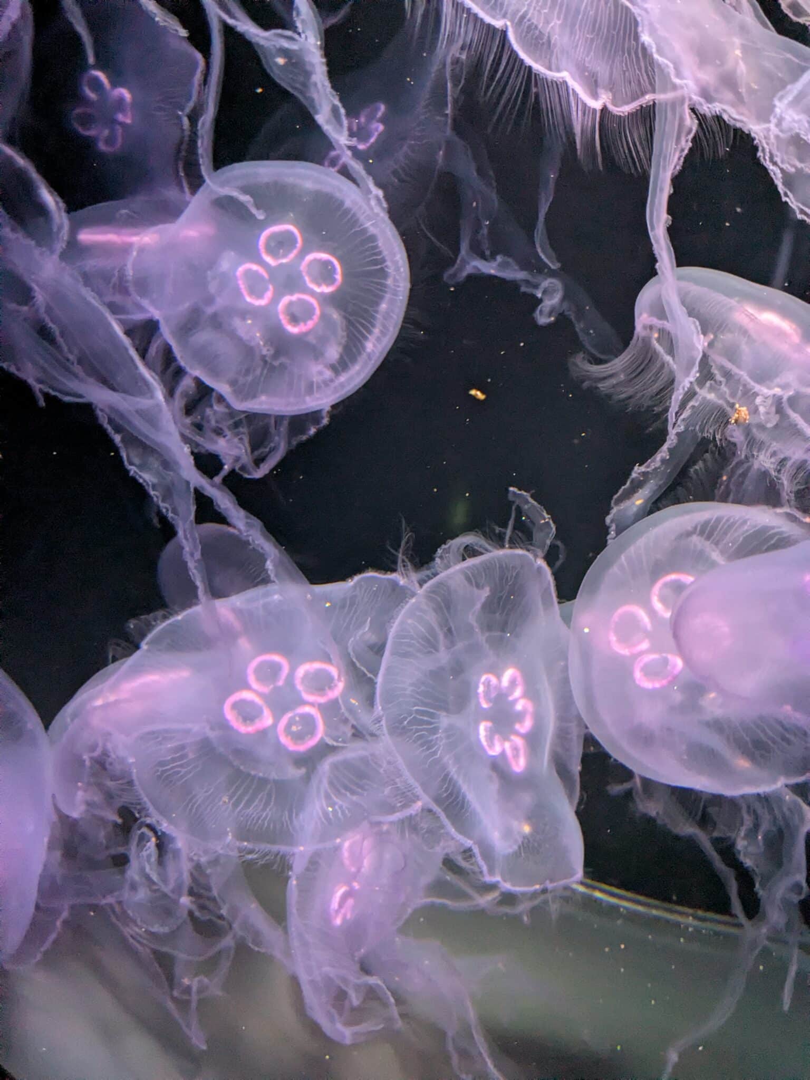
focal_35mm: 27
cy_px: 540
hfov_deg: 51.4
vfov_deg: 65.3
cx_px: 405
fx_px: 842
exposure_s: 1/99.9
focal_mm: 4.38
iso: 1186
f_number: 1.73
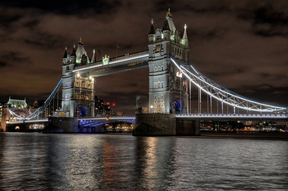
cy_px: 96
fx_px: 263
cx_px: 144
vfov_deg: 39.8
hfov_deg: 57.3
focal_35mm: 33
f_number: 6.3
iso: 400
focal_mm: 22
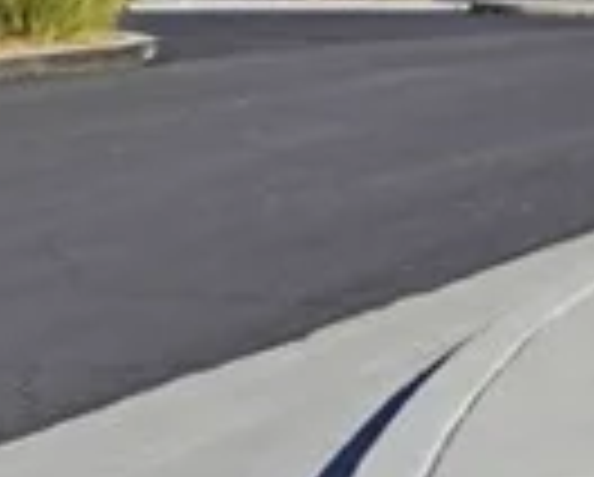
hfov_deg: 12.0
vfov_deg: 11.0
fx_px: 2430
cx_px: 1296
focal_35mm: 138
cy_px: -65
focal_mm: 19
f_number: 9
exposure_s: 1/2500
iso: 125
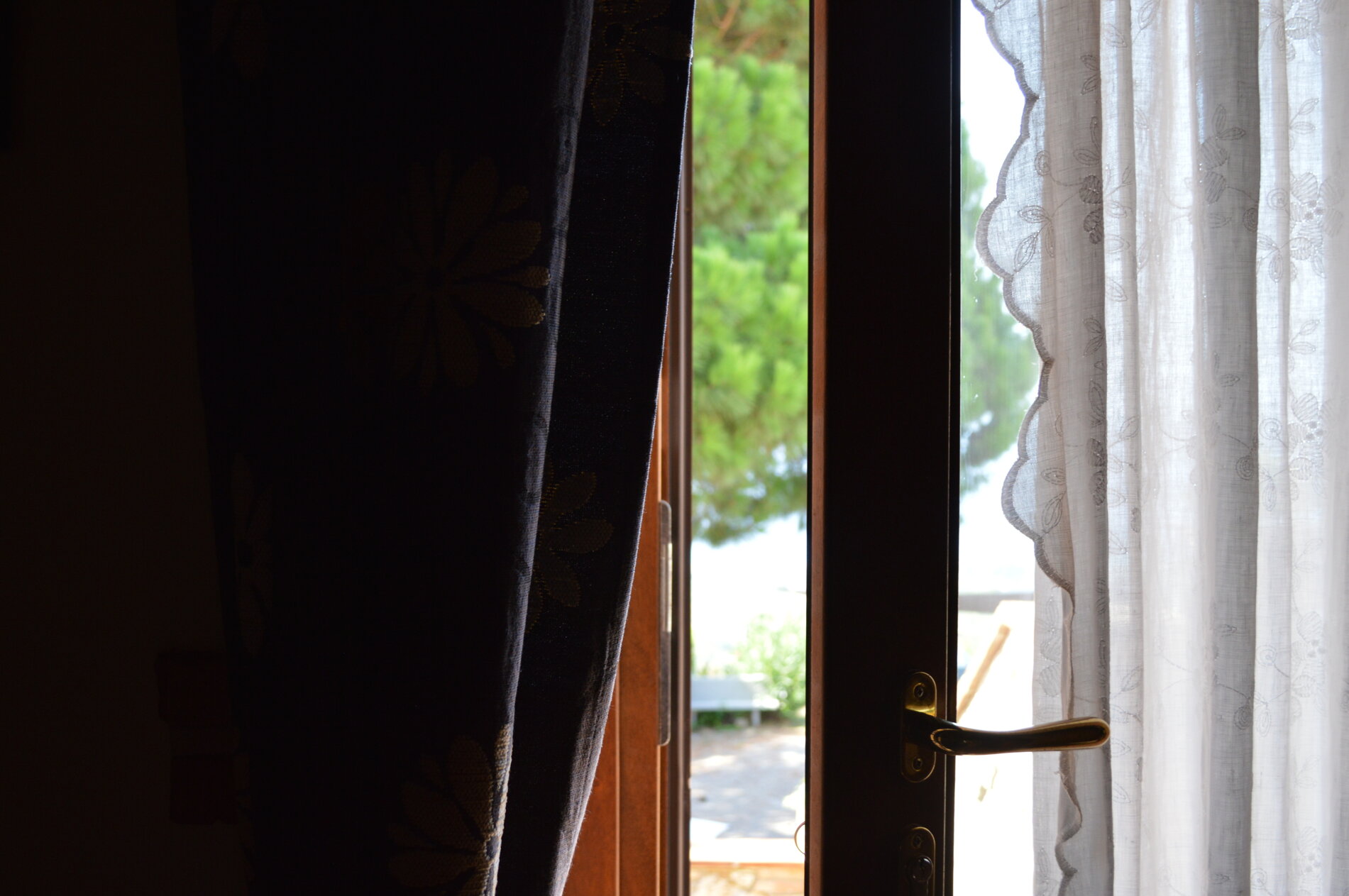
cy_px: 448
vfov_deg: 34.1
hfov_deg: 49.6
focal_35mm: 39
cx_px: 674
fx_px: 1460
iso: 400
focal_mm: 26
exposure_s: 1/125
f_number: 5.6
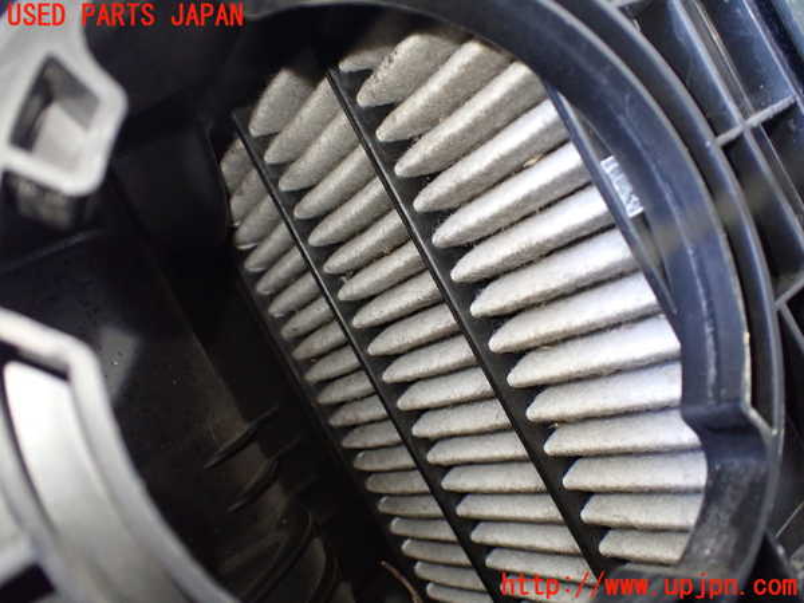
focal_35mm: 30
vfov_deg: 46.8
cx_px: 402
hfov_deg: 60.0
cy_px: 302
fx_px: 697
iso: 800
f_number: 2.3
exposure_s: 1/60
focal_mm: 5.4
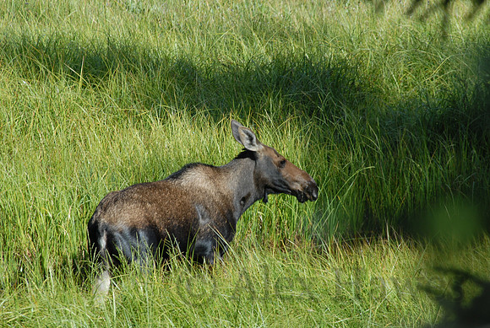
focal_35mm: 600
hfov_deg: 3.4
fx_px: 8181
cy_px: 164
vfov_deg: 2.3
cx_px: 245
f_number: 8
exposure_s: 1/250
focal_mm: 400
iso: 250
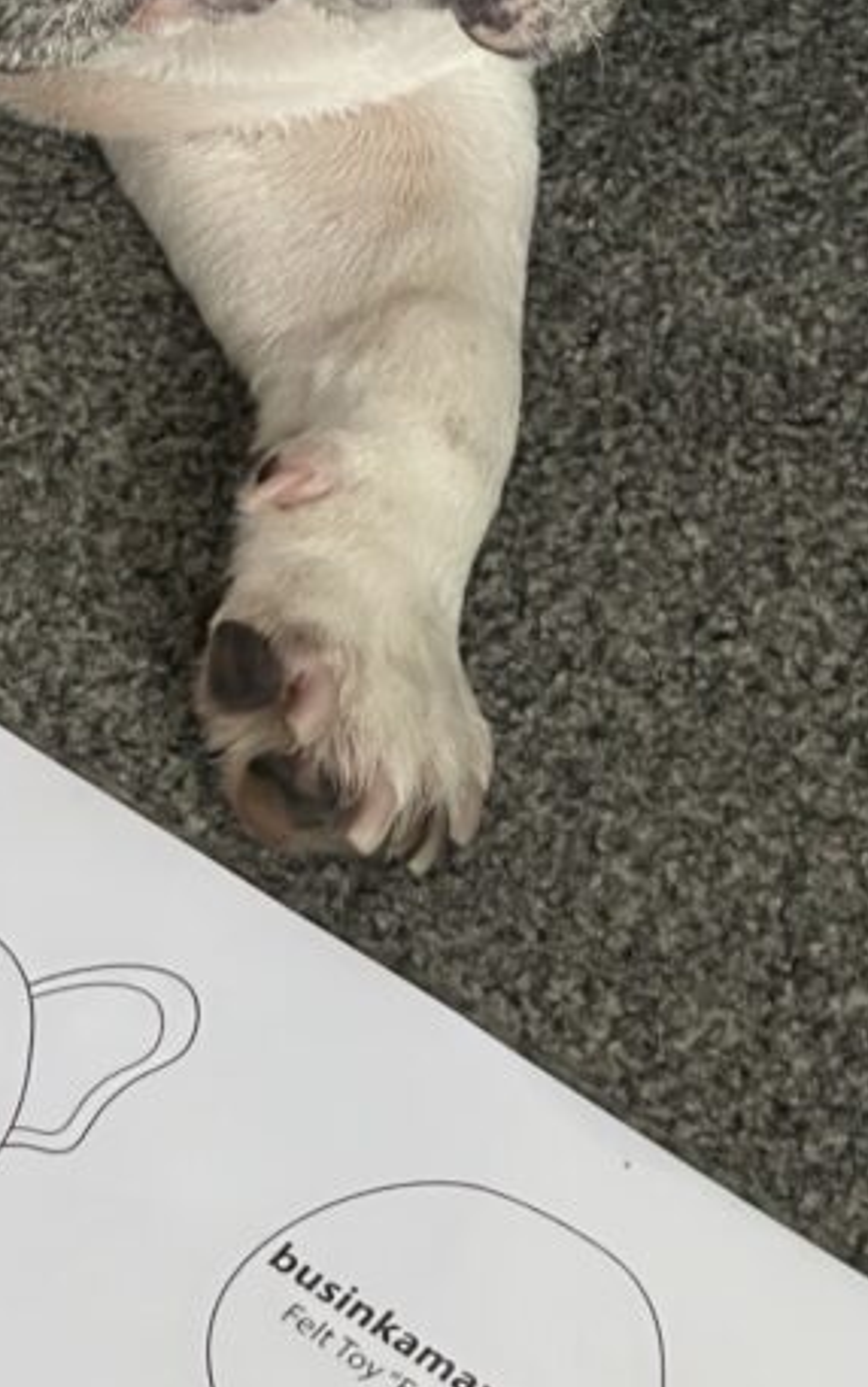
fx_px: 5748
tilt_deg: -43.1
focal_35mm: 152
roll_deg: +1.4
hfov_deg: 8.5
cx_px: -273
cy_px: 131
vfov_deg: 13.6
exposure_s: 1/45
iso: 800
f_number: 2.2
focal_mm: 7.5
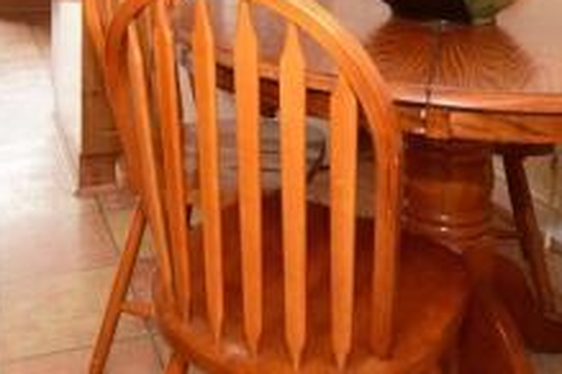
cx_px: 216
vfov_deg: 25.2
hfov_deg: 43.3
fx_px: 702
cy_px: -132
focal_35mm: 45
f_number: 7.1
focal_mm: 10
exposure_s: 1/13
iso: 400
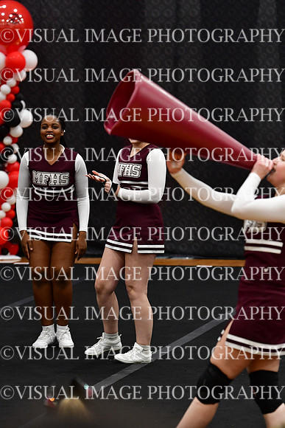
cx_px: 142
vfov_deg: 9.1
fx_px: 2670
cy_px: 214
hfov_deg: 6.1
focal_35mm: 225
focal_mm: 150
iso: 4000
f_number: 4
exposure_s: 1/500
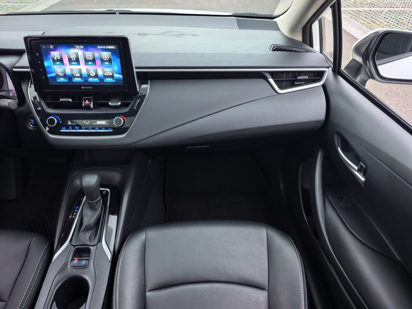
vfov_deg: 56.8
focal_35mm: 24
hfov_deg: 71.6
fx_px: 286
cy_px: 154
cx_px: 206
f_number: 1.4
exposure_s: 1/100
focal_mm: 6.98
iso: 640
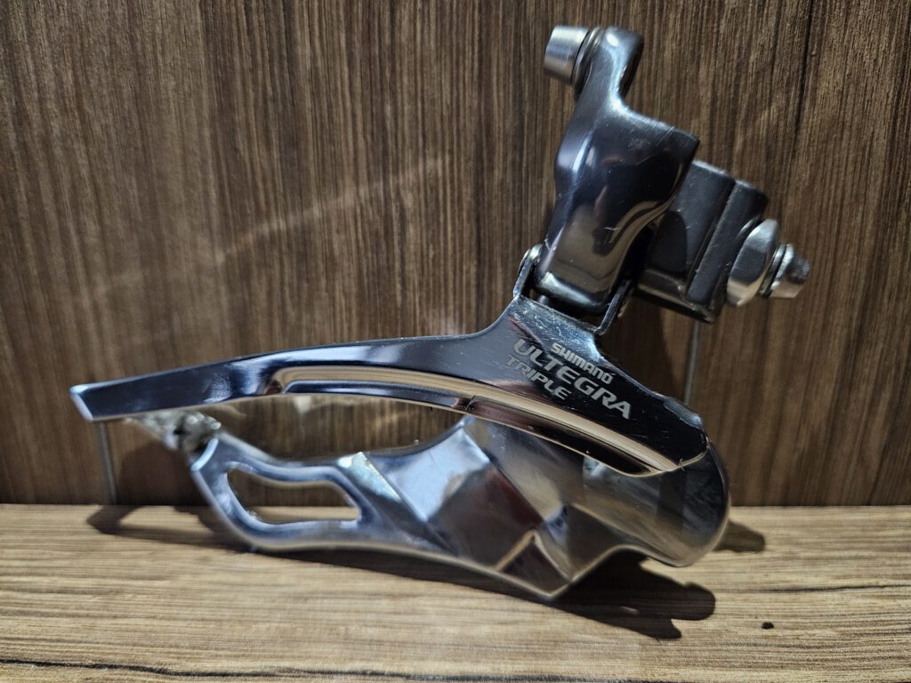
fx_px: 605
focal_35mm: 23
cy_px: 342
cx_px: 456
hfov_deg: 73.9
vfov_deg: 58.9
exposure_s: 1/25
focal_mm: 5.4
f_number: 1.8
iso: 800
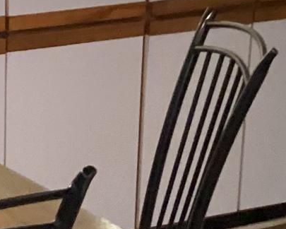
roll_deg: -0.2
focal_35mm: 153
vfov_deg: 10.1
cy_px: 187
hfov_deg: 12.3
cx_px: -76
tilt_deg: -18.5
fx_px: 1295
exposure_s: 1/30
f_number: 2.4
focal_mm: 3.3
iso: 400
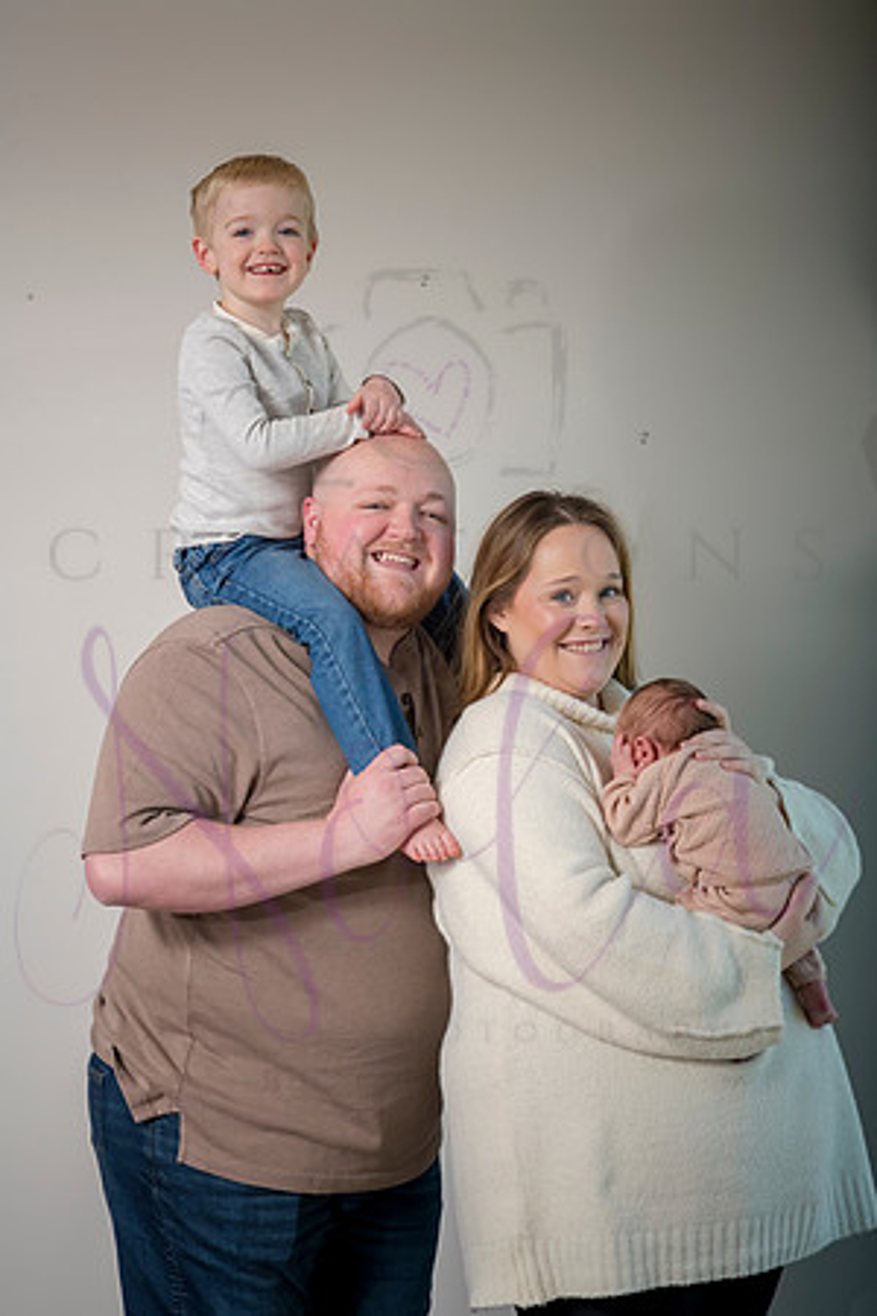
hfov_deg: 16.1
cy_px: 658
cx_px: 438
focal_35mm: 85
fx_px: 3106
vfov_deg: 23.9
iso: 500
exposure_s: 1/250
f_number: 8
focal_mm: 85
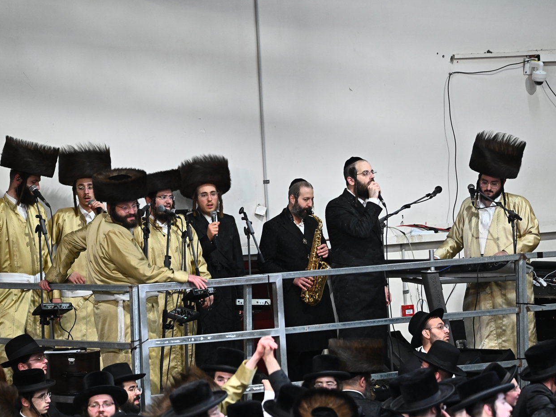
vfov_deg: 6.2
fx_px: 3838
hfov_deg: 8.3
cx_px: 289
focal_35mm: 239
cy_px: 208
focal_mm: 220
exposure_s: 1/125
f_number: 5.3
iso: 4000
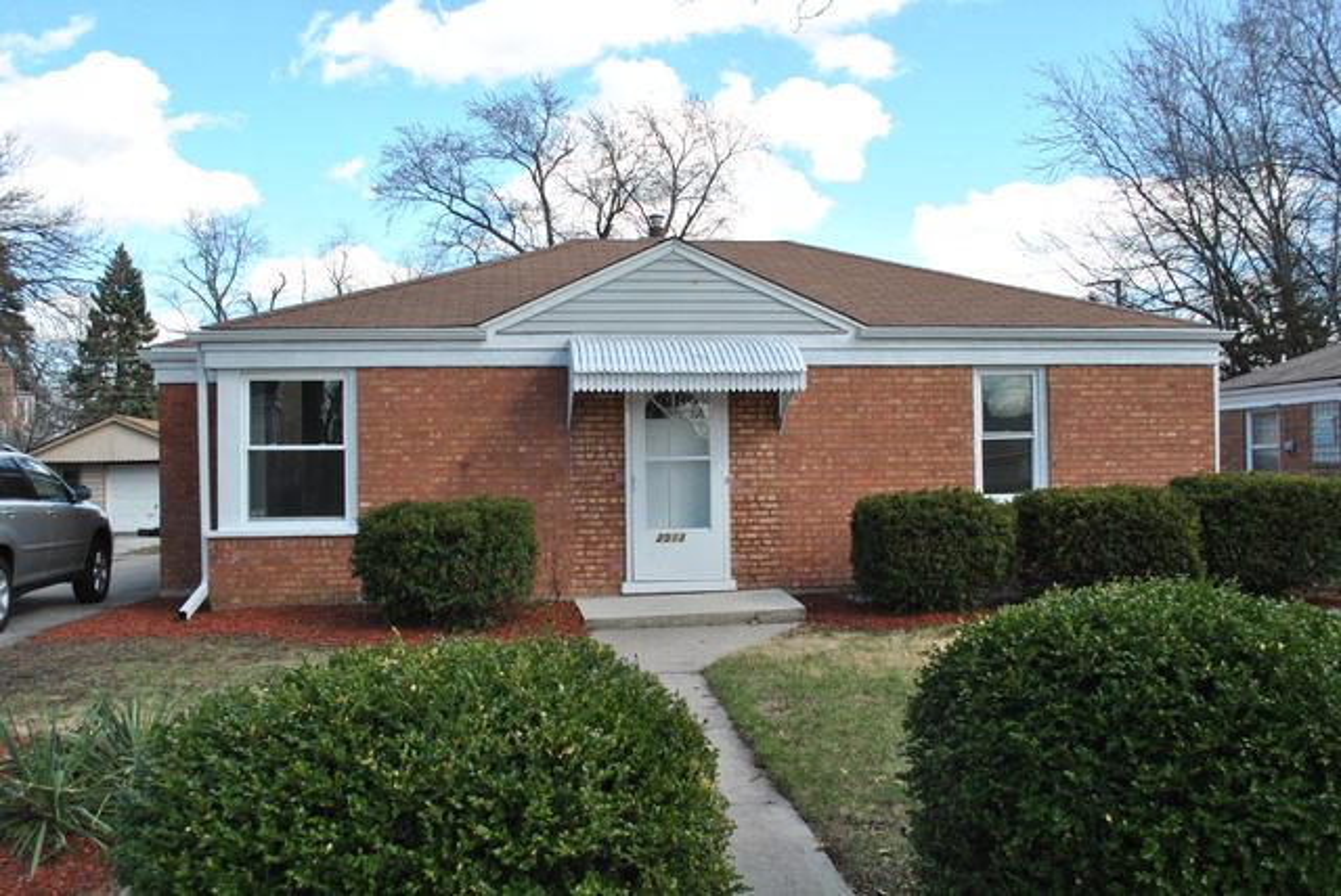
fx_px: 1230
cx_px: 670
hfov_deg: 57.2
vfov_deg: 40.0
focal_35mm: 33
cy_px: 448
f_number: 6.3
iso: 100
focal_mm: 22
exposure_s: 1/160
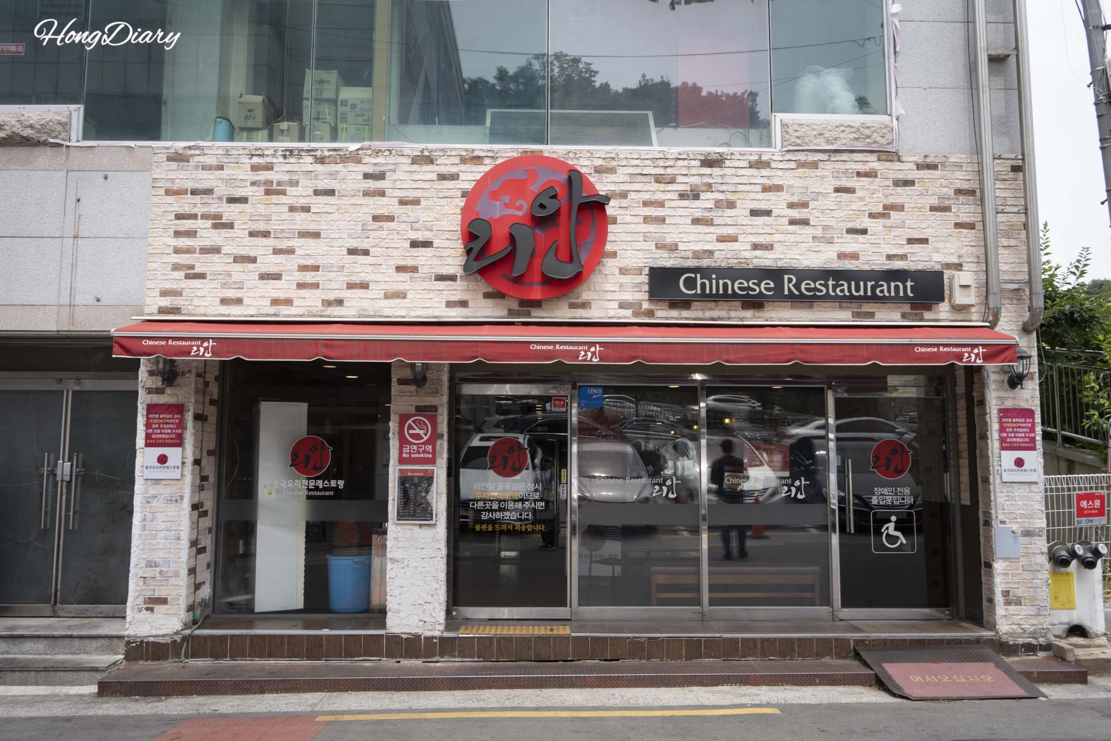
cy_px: 370
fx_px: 864
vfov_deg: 46.4
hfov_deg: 65.5
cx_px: 556
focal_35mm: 28
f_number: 8
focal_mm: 28
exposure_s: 1/125
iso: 100
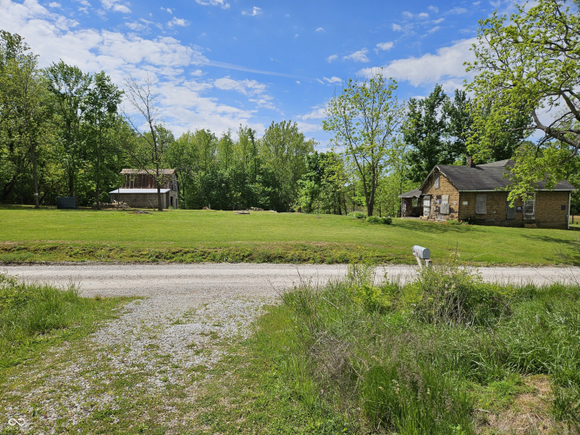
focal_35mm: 23
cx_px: 290
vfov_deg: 58.9
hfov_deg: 73.9
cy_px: 218
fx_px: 385
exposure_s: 1/3768
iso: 25
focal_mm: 5.4
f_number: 1.8
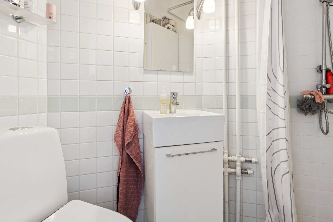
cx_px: 182
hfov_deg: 83.8
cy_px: 93
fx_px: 185
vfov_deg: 61.6
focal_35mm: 20
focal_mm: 16
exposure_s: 1/3.33
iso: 200
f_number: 10
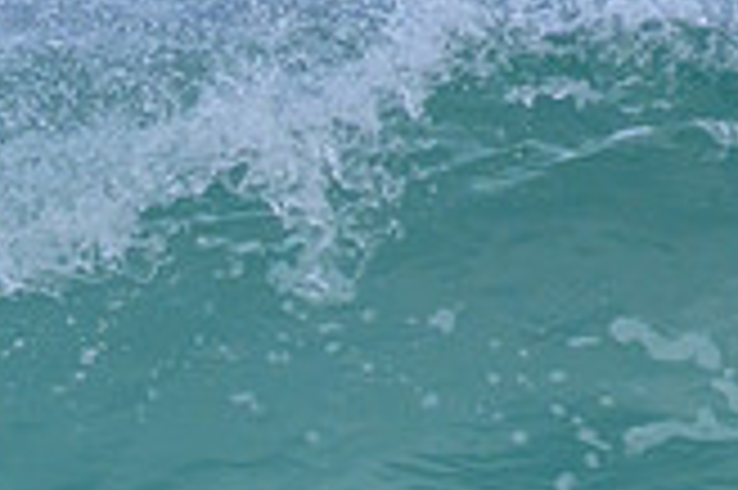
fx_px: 78149
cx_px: -381
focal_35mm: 3816
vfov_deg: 0.4
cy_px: 716
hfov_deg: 0.5
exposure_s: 1/2000
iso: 1400
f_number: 11
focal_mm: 800
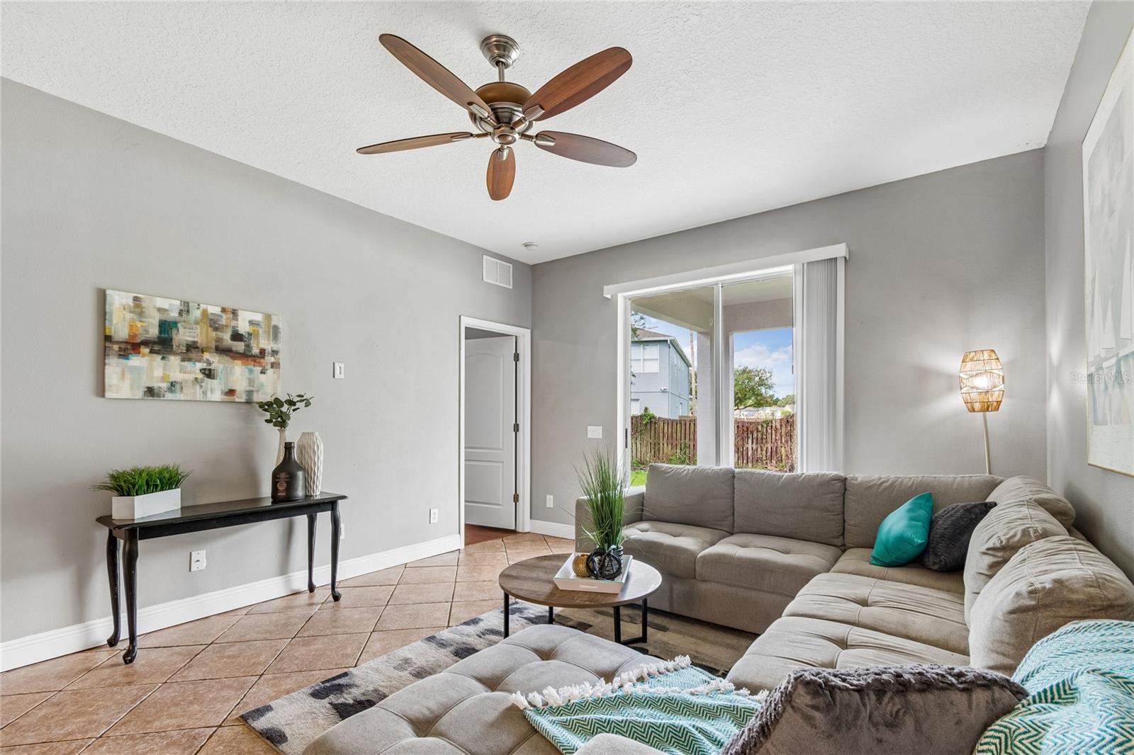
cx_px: 567
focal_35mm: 15
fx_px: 472
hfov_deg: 100.4
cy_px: 378
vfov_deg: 77.3
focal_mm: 10
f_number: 7.1
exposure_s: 1/10
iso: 100
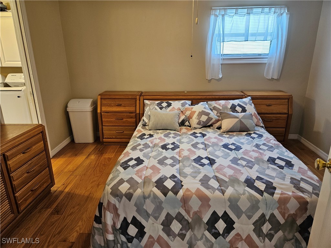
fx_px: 220
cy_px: 124
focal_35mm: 23
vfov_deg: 58.9
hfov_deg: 73.9
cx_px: 166
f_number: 1.8
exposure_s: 1/120
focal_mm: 5.4
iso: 250
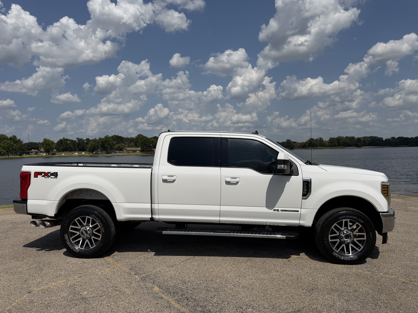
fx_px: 290
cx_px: 209
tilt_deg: -1.2
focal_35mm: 24
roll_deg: +1.2
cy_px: 156
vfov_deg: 56.8
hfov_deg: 71.6
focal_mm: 6.76
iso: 80
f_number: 1.78
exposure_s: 1/11905
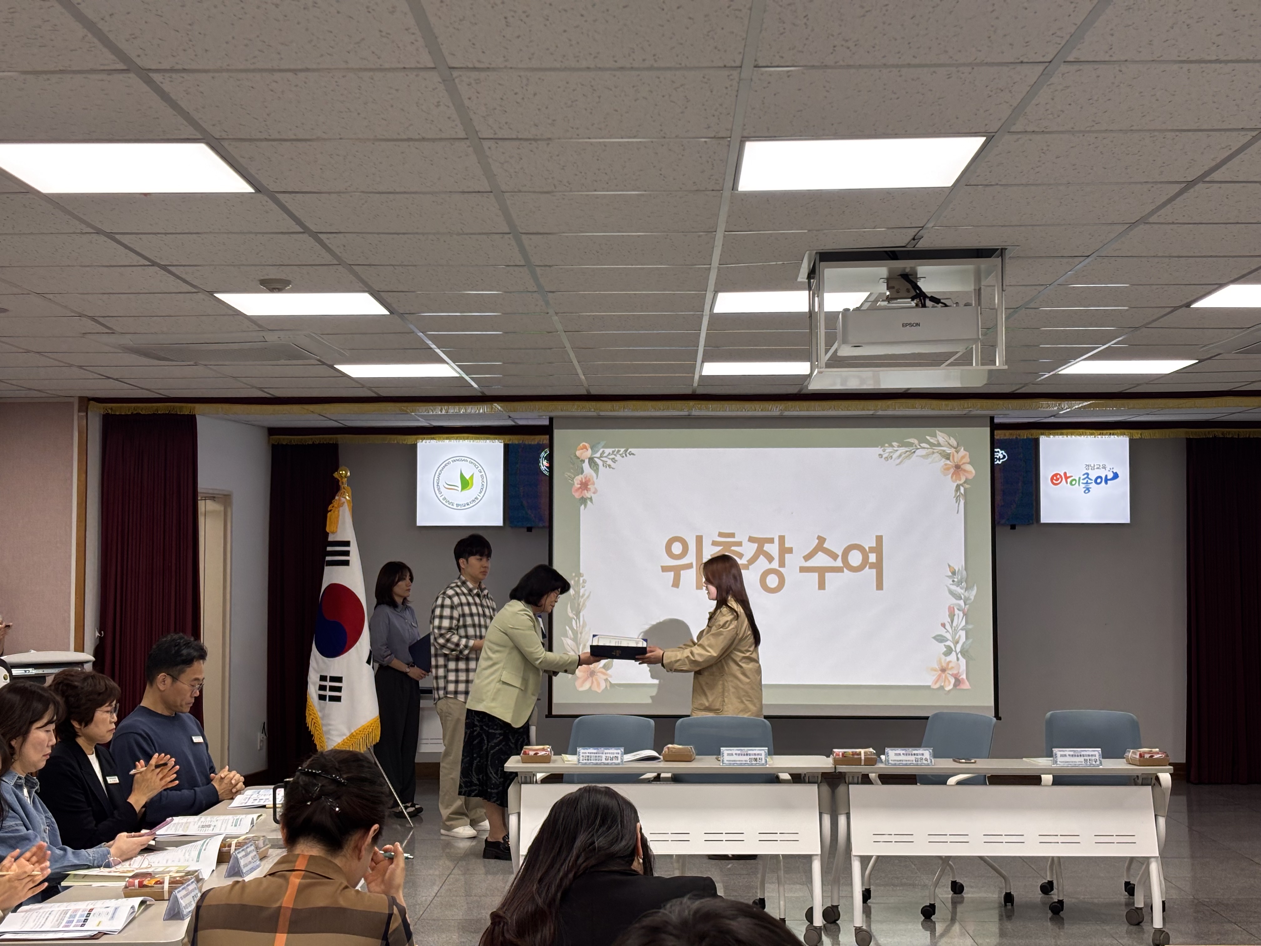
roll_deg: +0.0
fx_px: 1894
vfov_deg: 28.0
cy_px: 473
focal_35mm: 52
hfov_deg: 36.8
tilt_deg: +2.4
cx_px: 630
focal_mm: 5.96
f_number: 1.6
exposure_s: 1/120
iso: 50
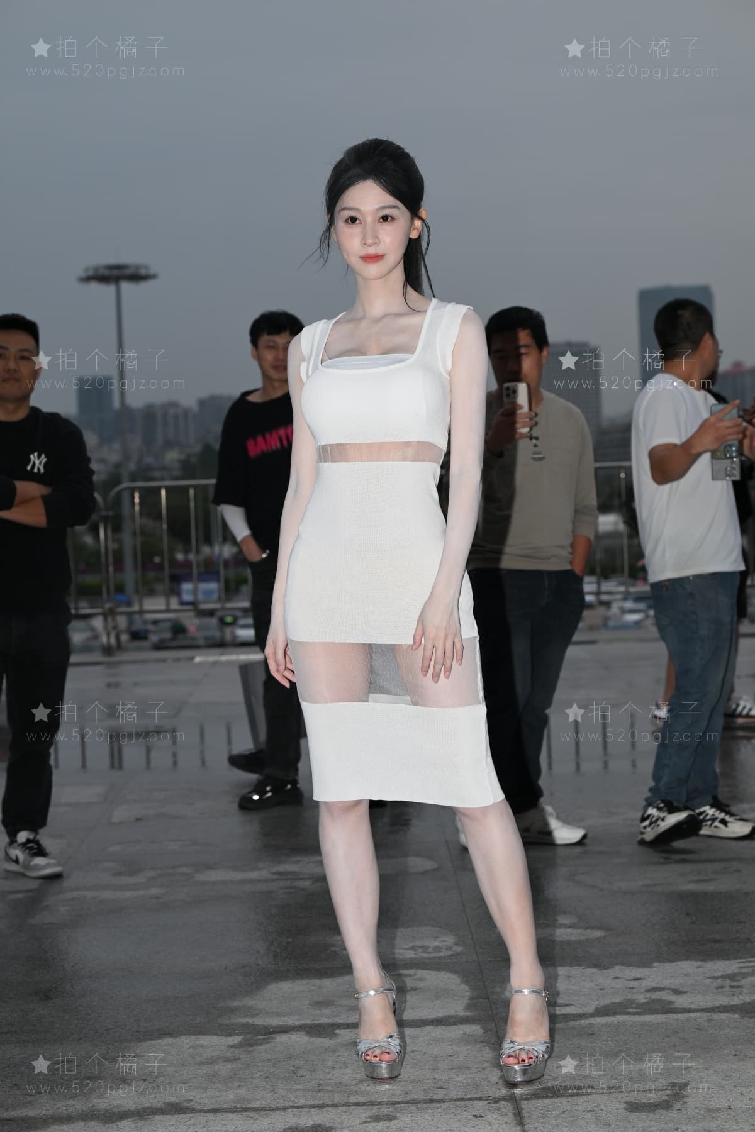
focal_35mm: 70
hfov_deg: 19.5
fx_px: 2202
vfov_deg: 28.8
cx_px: 378
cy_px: 566
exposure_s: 1/200
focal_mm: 70
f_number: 5.6
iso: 400
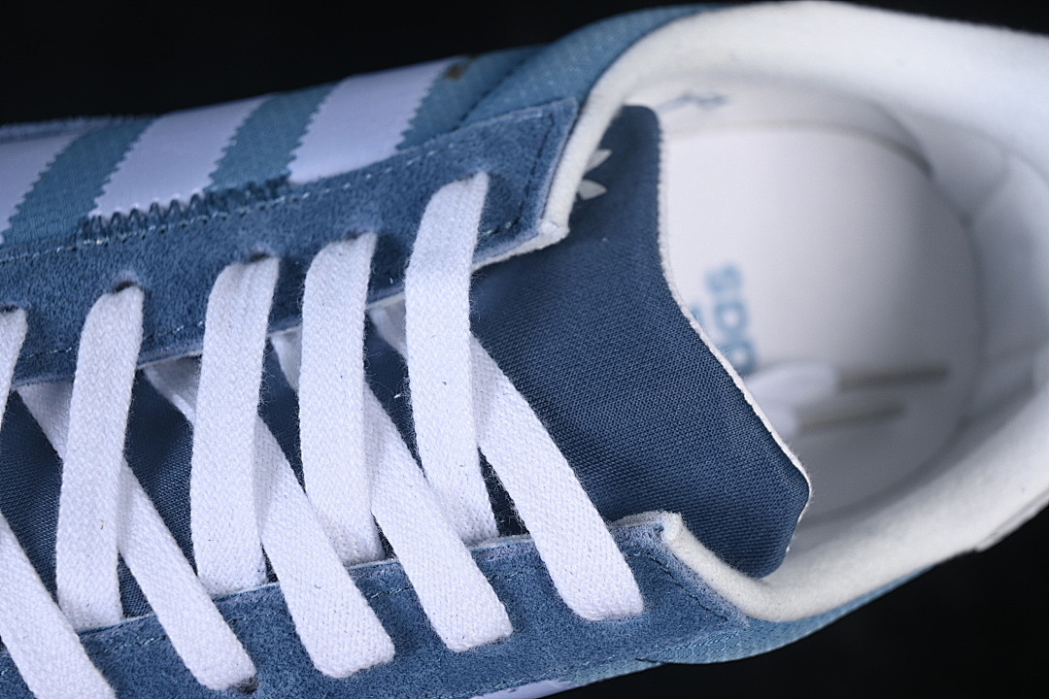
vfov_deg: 18.2
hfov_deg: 27.0
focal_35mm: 75
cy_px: 350
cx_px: 524
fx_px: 2185
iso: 160
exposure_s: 1/80
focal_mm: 50
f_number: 7.1
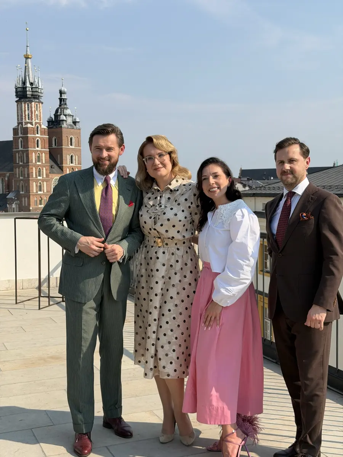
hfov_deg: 30.3
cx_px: 172
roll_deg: -0.3
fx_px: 634
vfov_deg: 39.7
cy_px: 228
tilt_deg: -3.4
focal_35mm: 48
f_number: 1.78
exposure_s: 1/5208
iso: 64
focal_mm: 6.76
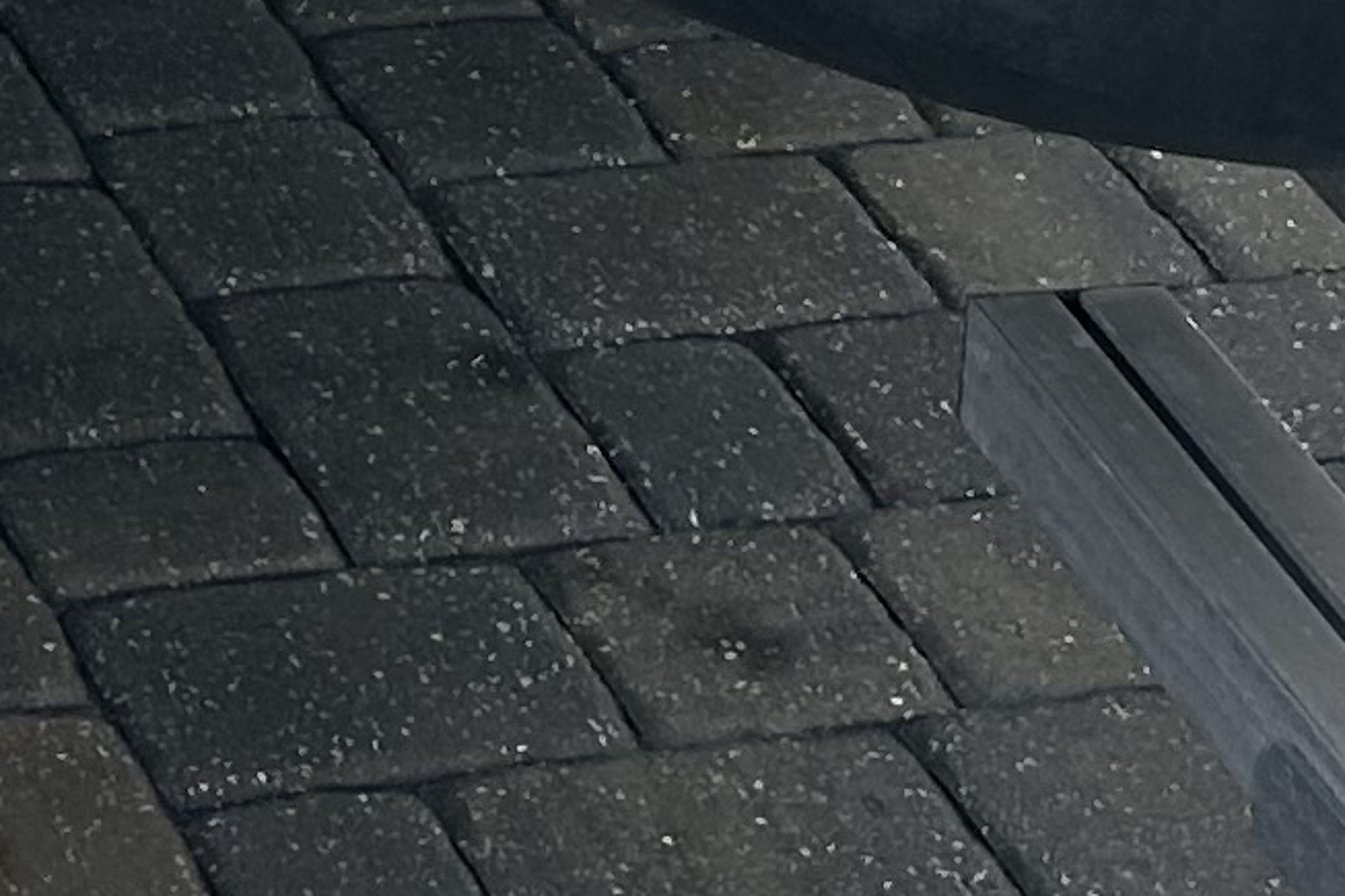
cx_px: -608
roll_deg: -1.5
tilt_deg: -13.5
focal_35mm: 167
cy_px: -1475
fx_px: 6237
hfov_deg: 11.8
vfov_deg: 7.5
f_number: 1.5
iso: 50
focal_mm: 5.7
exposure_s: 1/357
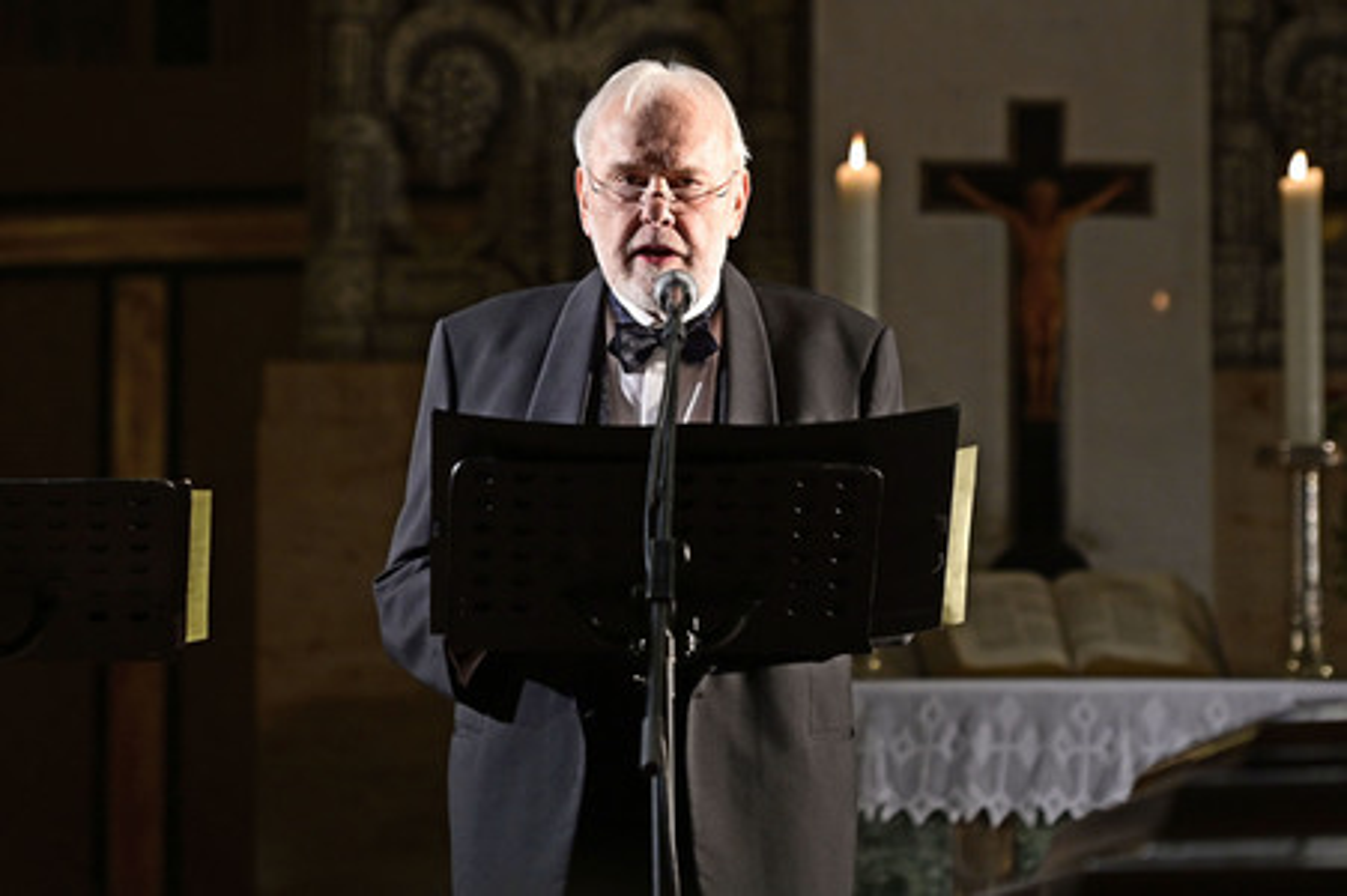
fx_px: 5047
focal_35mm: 135
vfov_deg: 10.1
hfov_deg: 15.2
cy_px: 448
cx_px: 674
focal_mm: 135
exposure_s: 1/200
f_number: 2.8
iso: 1600
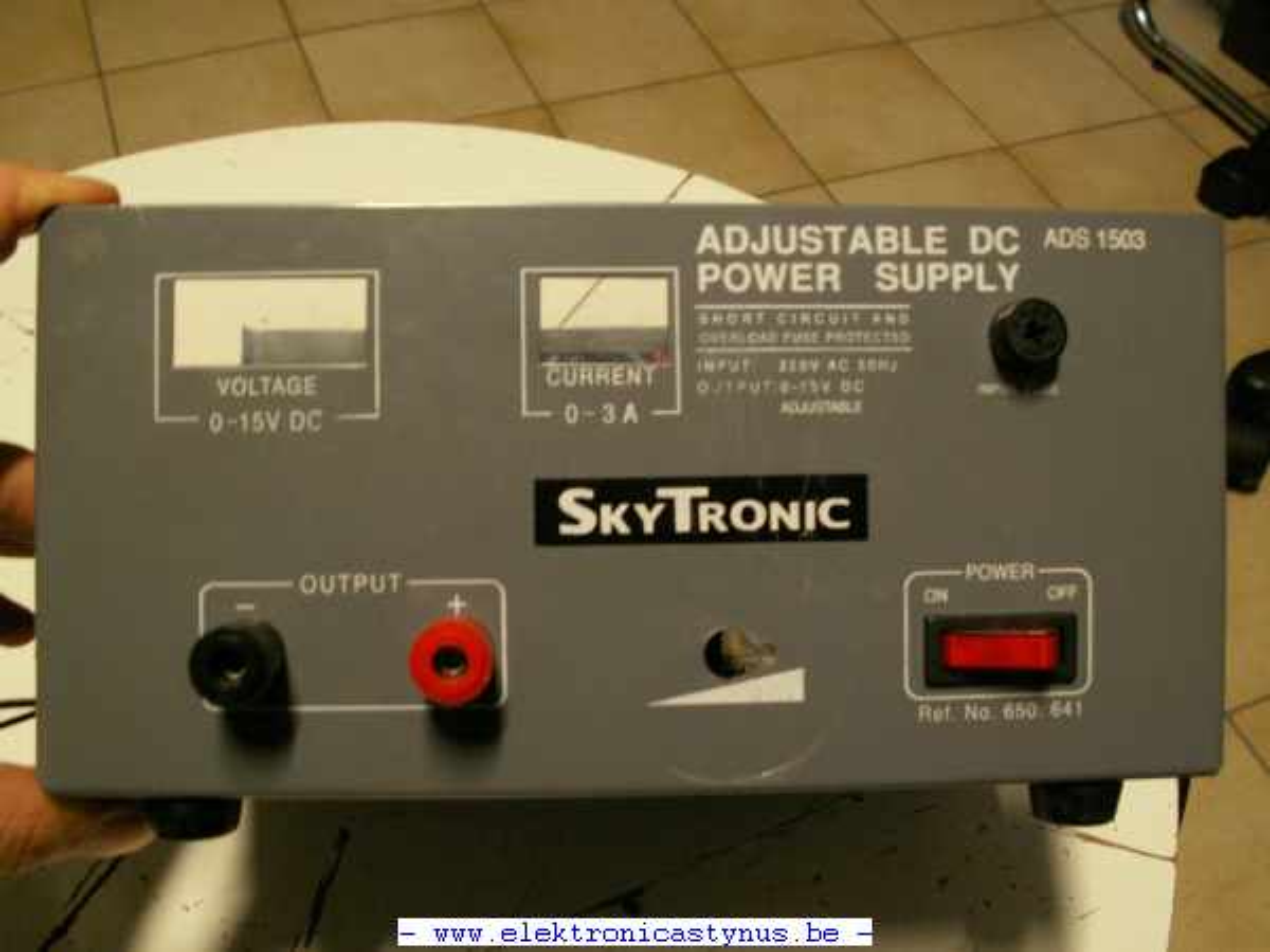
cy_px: 476
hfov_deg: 52.6
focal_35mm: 35
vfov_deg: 40.7
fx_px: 1284
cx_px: 635
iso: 160
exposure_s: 1/6
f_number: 2.8
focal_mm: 5.86
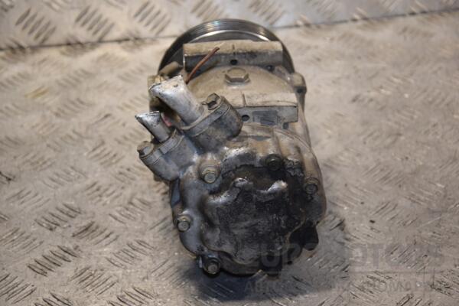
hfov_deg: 19.5
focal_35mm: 105
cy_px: 153
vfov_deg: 13.0
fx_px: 1339
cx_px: 230
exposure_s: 1/160
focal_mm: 70
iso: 800
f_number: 5.3
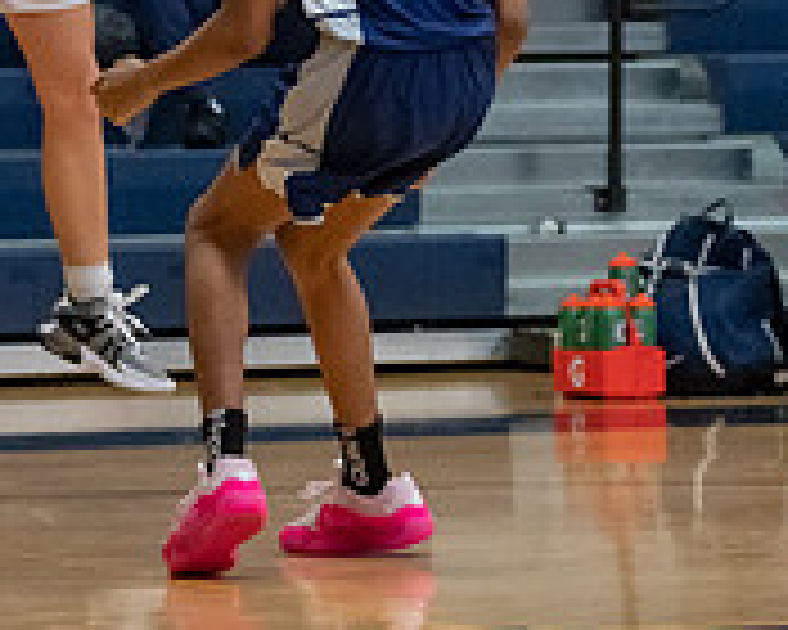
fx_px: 6857
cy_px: -245
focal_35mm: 294
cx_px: 169
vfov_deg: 5.2
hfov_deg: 6.6
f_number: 2.8
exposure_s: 1/1000
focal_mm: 70
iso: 4000
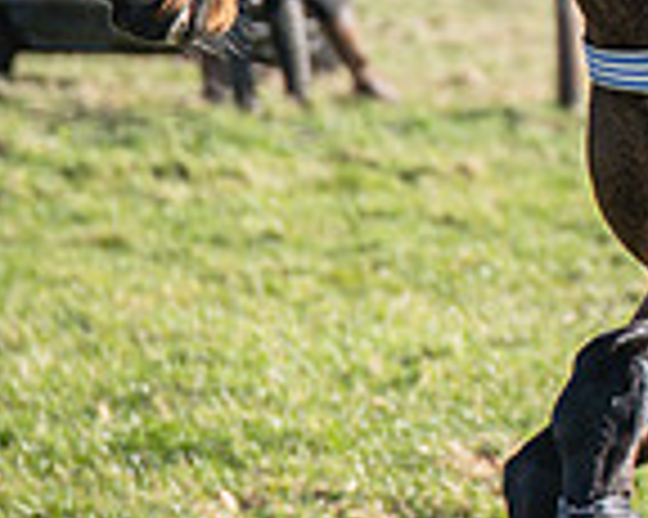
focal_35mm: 422
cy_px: -104
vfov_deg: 3.7
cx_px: 1157
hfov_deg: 4.5
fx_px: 8088
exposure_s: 1/2000
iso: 100
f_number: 2.8
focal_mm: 70
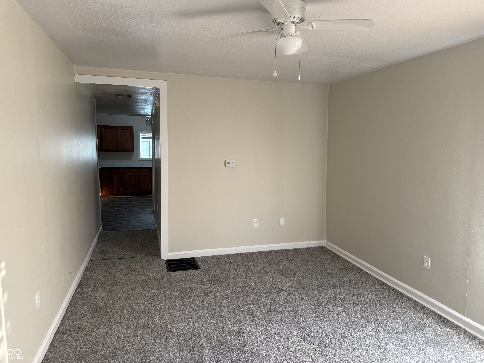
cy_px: 182
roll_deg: -1.1
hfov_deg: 71.6
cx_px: 242
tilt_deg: -4.9
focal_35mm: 24
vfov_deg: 56.8
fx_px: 336
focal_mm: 6.76
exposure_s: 1/87
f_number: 1.78
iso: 200
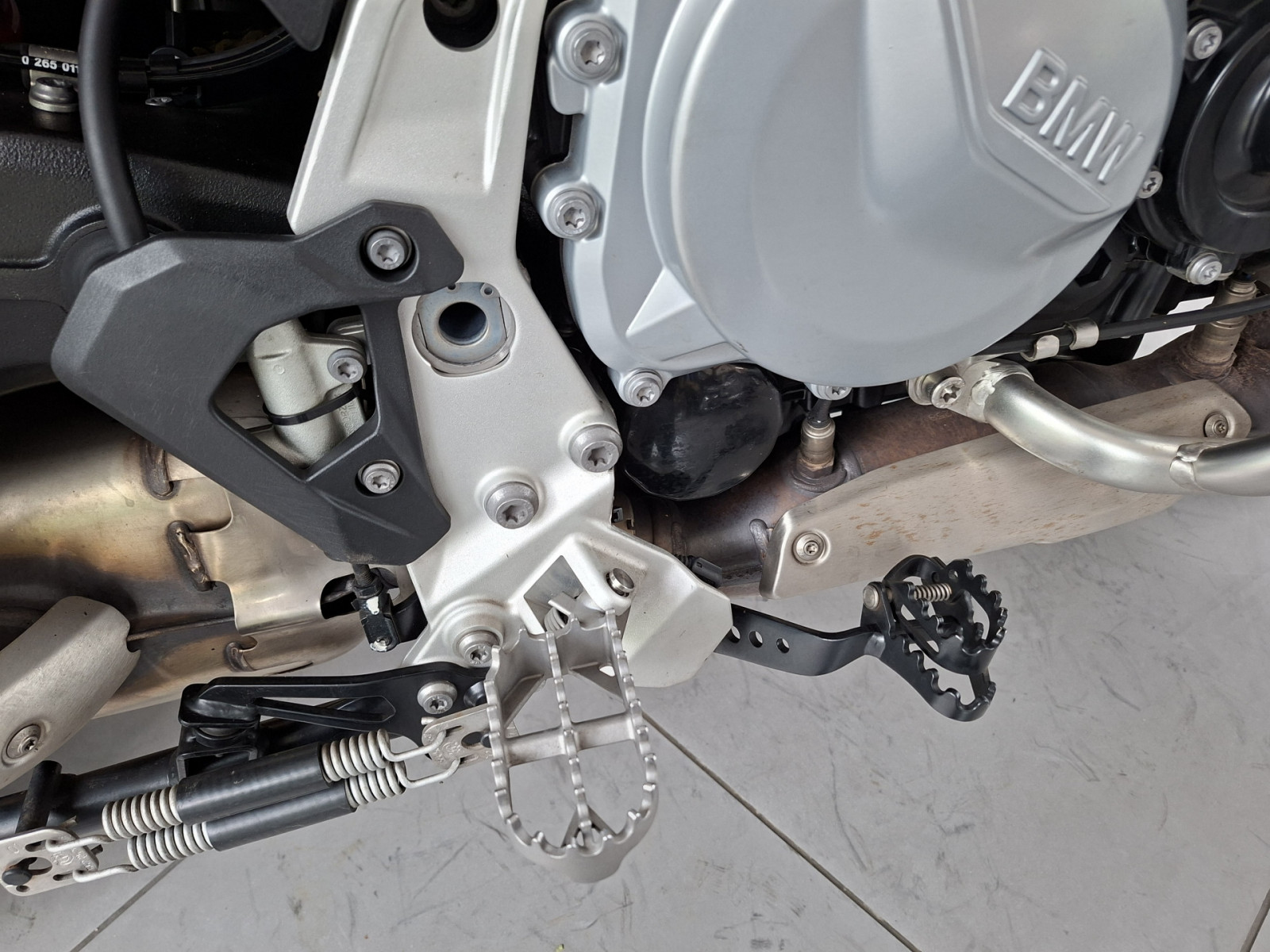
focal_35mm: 23
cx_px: 635
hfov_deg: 73.9
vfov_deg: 58.9
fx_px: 844
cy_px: 476
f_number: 1.8
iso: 200
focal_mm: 5.54
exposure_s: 1/60
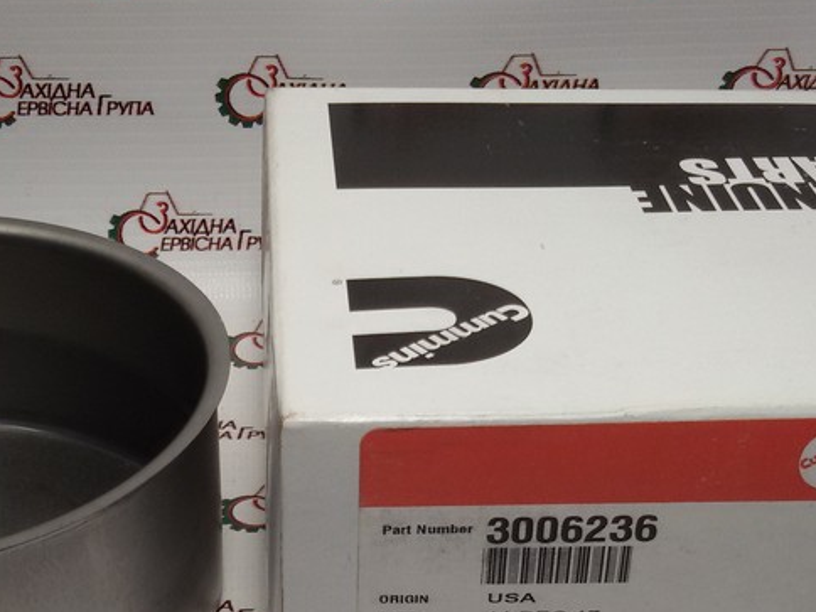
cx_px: 312
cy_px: 504
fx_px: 1509
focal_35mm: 64
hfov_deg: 30.2
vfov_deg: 22.6
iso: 50
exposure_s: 1/100
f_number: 2.4
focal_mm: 2.93
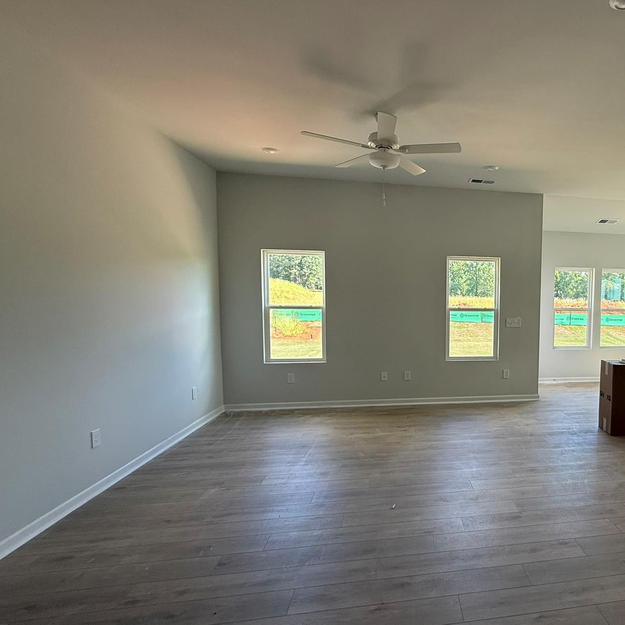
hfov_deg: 69.5
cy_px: 330
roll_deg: -0.8
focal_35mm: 20
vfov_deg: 74.8
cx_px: 475
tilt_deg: -3.6
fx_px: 409
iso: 64
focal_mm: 2.22
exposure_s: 1/99
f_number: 2.2
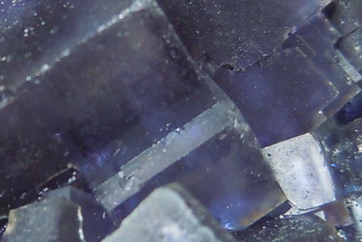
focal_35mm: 129
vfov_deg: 10.6
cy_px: 138
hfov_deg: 15.5
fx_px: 1297
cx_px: -38
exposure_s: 1/30
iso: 100
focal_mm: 5.4
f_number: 3.5
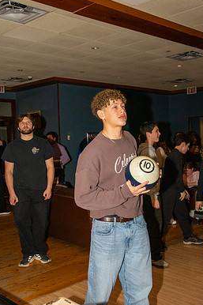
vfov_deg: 46.4
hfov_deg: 31.8
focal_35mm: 42
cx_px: 113
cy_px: 160
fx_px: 356
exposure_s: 1/160
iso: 4000
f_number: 11
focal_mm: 24
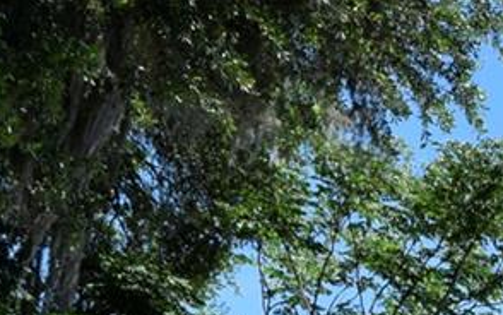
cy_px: 719
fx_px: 2397
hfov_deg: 10.6
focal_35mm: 175
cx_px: 1138
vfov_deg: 7.1
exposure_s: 1/400
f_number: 10
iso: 200
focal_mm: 21
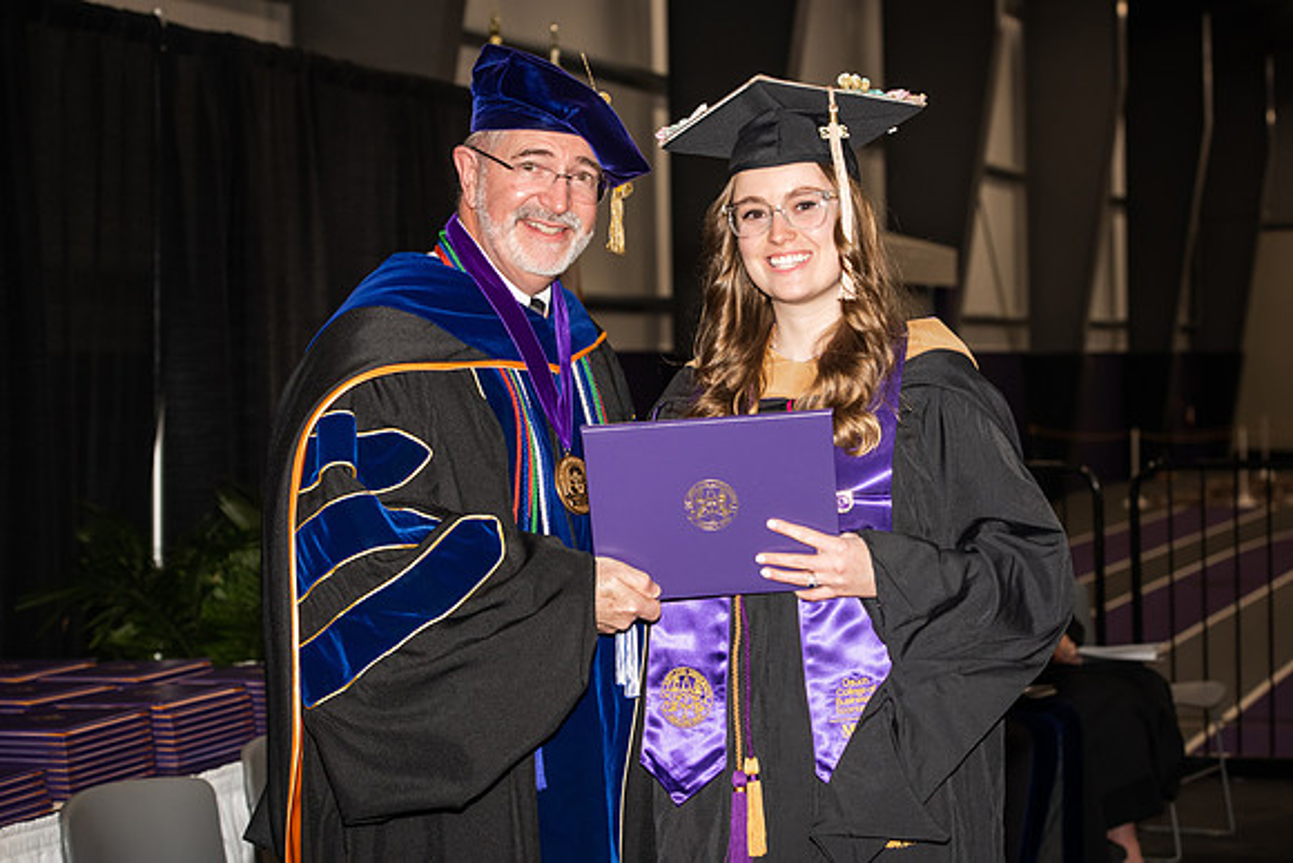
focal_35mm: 80
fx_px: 2874
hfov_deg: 25.4
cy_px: 432
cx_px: 646
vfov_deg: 17.1
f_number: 5.6
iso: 1000
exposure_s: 1/200
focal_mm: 80
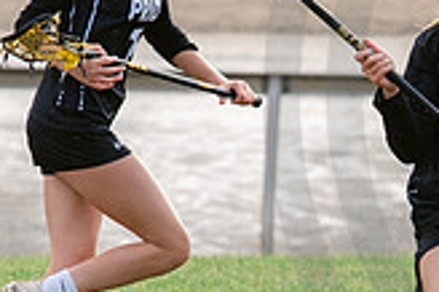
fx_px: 13278
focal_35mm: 1090
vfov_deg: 1.3
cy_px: 274
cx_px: 484
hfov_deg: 1.9
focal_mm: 200
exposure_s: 1/1600
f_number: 5
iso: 400
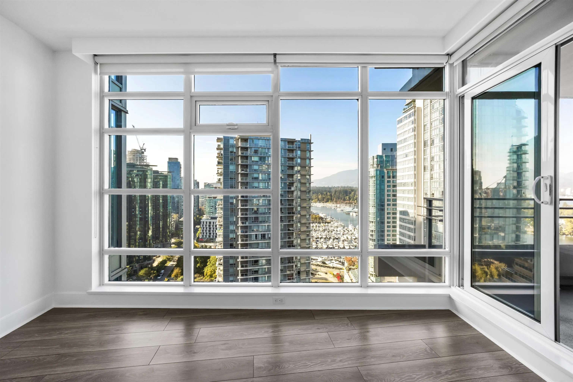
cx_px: 286
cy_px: 191
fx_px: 215
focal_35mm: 14
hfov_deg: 106.3
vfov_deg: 83.3
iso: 250
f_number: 9
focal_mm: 9
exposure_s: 1/30
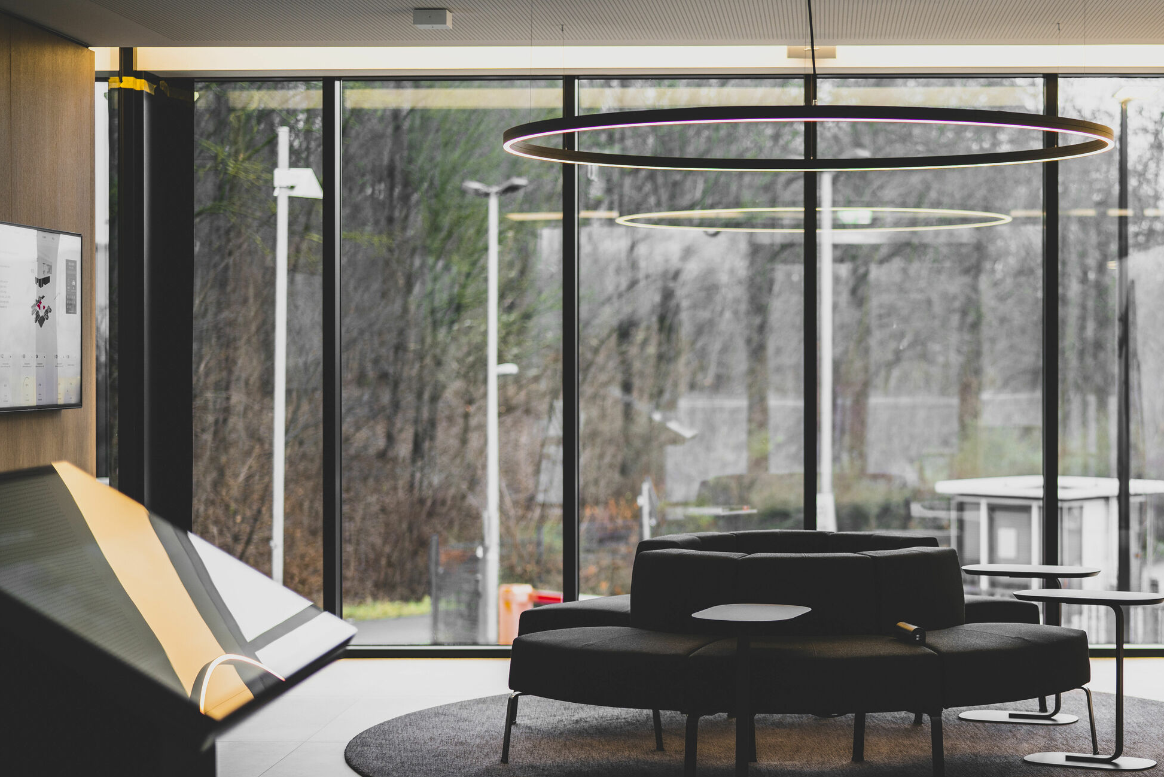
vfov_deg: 18.4
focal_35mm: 74
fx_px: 2393
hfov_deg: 27.0
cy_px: 522
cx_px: 856
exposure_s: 1/80
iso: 100
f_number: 1.4
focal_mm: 50
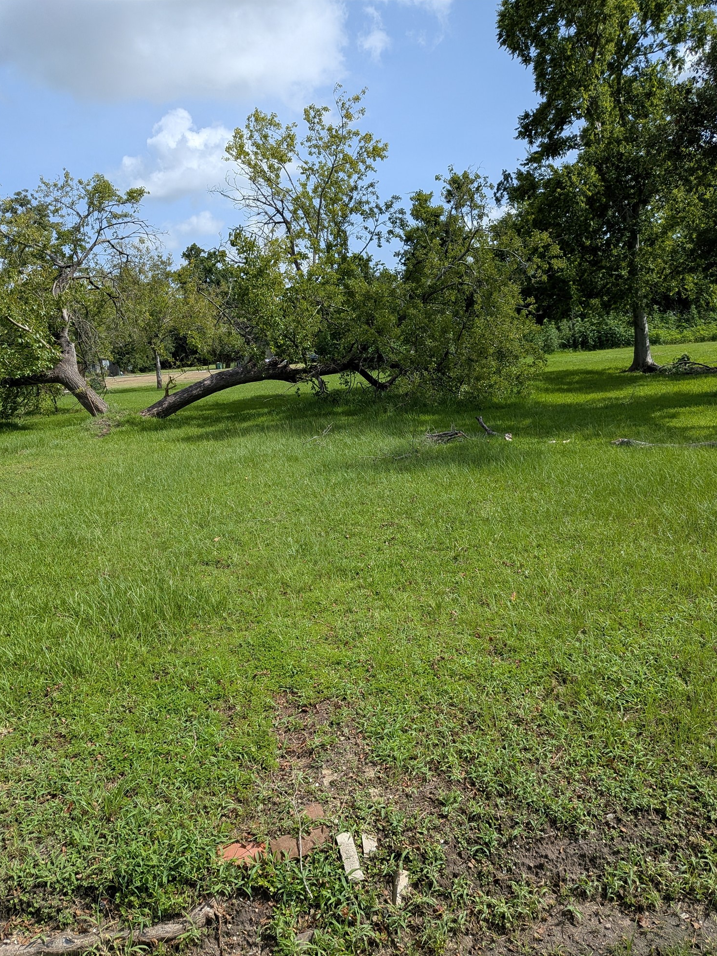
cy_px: 497
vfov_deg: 69.4
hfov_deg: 54.9
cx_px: 363
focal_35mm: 25
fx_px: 690
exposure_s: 1/1923
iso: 30
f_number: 1.7
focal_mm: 4.53
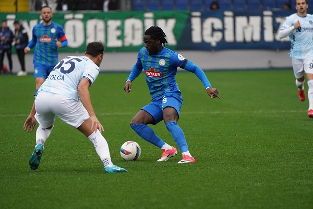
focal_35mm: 400
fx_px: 3478
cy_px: 104
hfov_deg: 5.2
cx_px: 156
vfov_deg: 3.4
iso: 2000
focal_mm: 400
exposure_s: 1/2000
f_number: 5.6
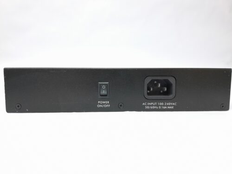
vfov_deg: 53.1
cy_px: 87
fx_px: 174
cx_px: 116
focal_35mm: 26
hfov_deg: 67.3
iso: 80
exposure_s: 1/50
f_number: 1.8
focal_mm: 3.98
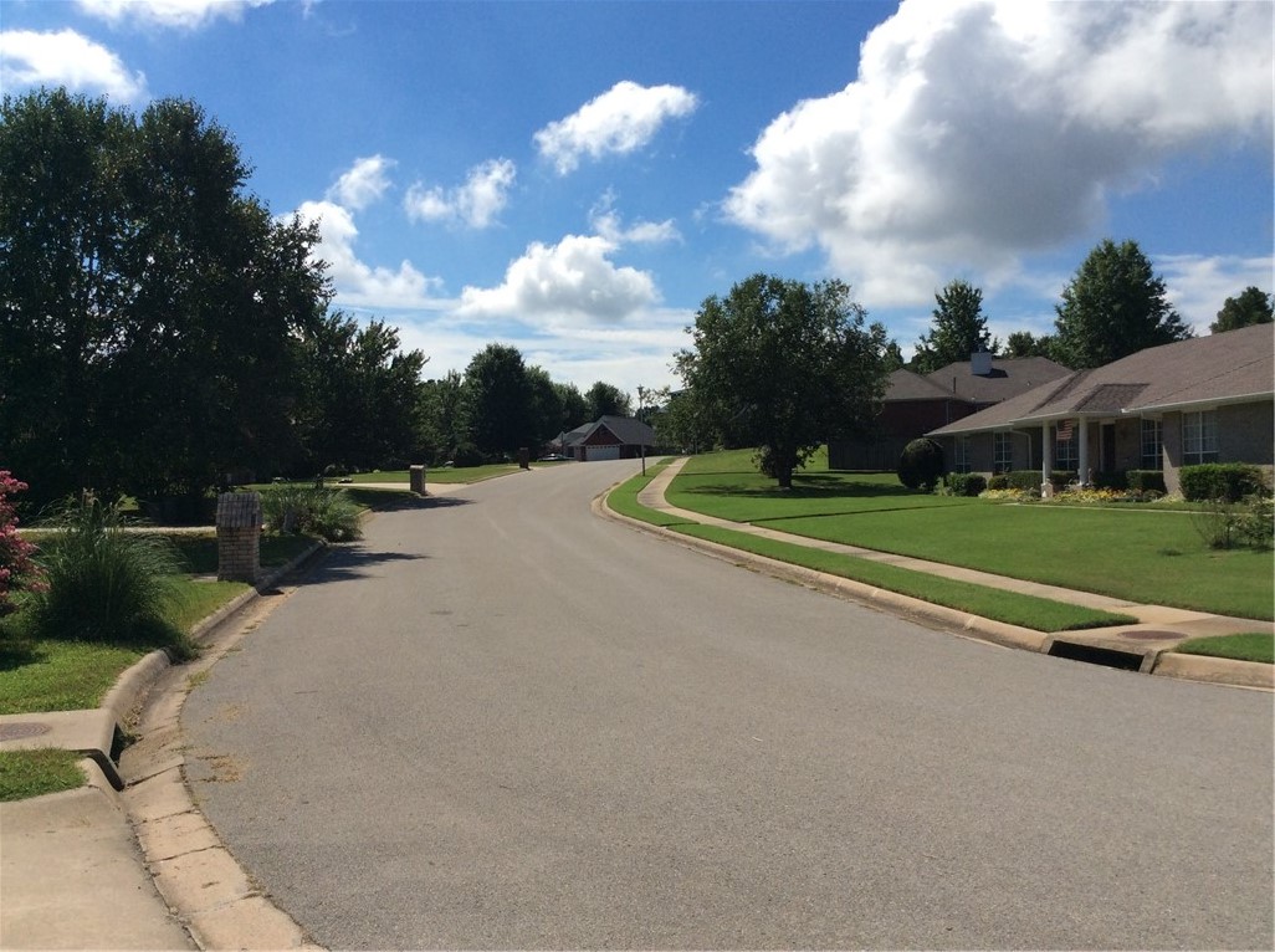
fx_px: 1177
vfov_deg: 44.0
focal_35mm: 32
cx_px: 638
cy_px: 476
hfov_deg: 56.9
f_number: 2.4
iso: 32
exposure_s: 1/2865
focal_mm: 3.3
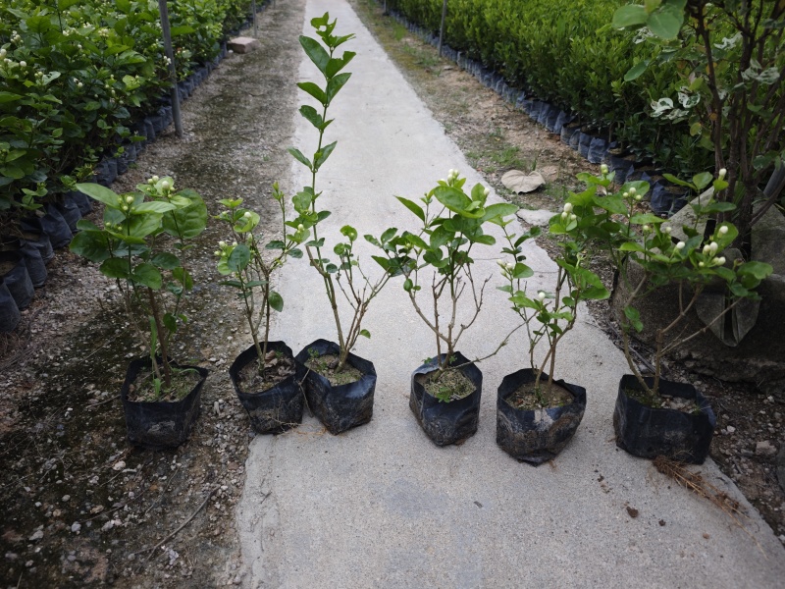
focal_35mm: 23
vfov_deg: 58.9
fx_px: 522
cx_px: 392
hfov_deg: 73.9
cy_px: 294
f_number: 1.6
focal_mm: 6.55
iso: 400
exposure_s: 1/100
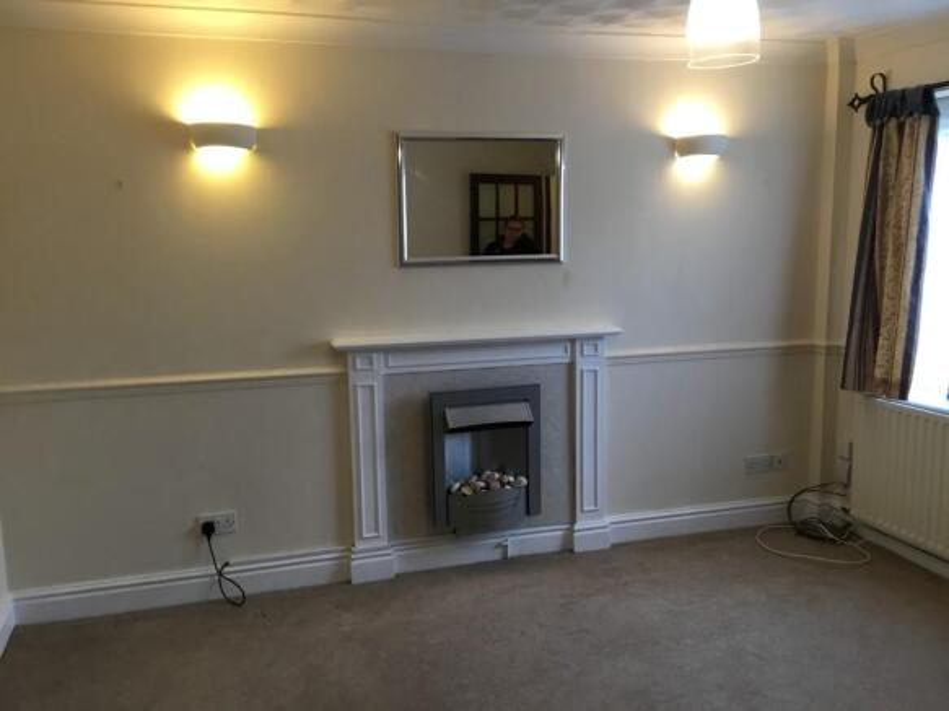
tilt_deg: -9.3
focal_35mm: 31
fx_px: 850
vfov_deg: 45.4
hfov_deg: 58.4
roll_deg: +0.9
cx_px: 474
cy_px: 356
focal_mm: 3.3
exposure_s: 1/33
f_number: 2.4
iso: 100
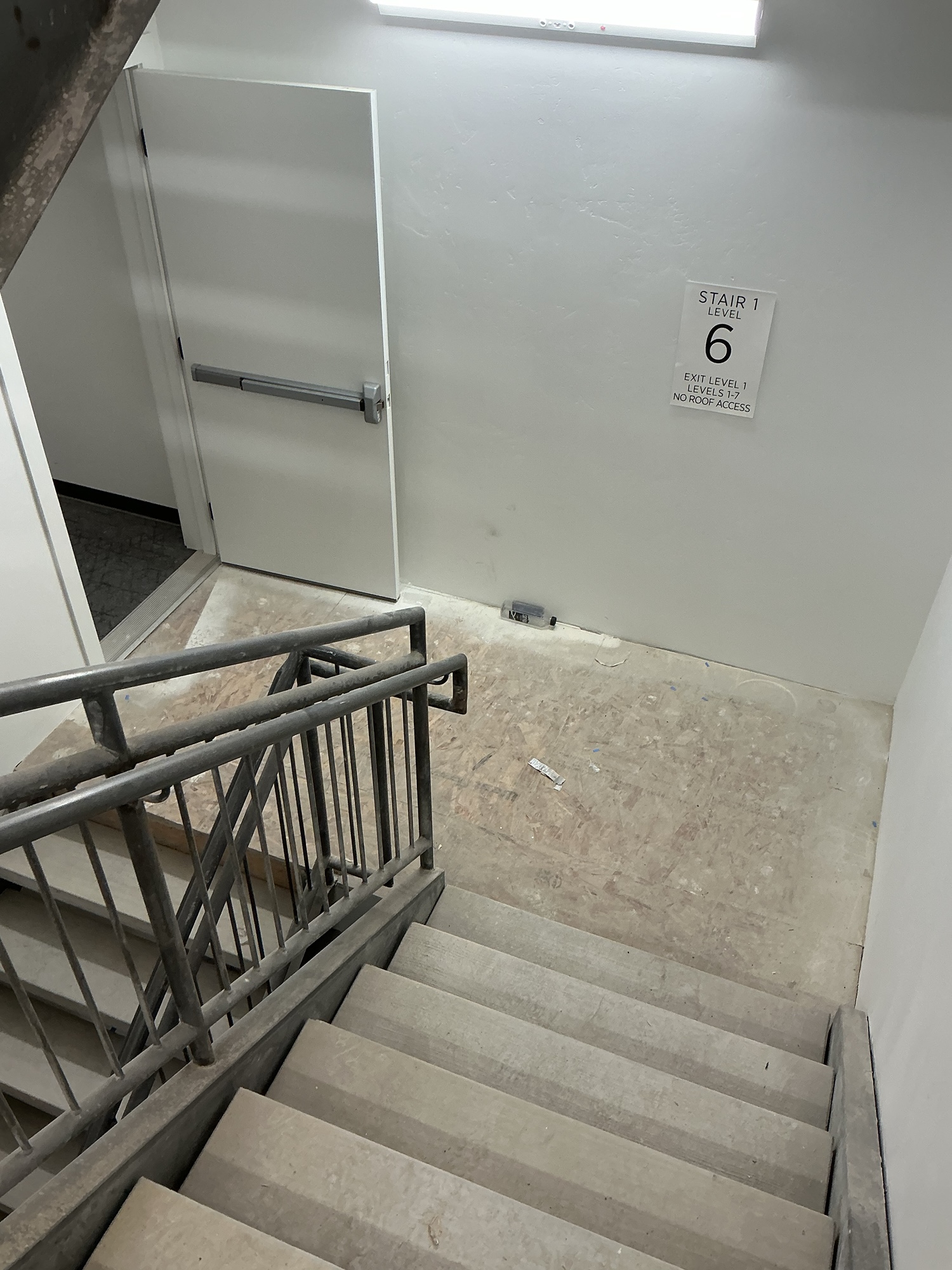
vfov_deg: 61.7
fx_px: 1063
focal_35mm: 29
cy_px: 635
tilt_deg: -40.3
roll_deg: +1.7
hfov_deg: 48.2
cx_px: 476
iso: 32
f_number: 1.8
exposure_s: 1/60
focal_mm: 3
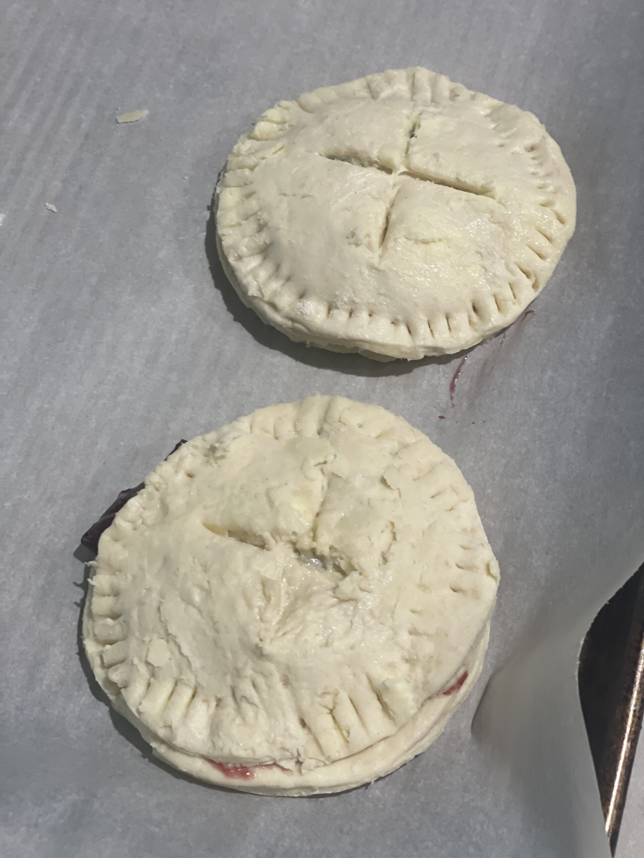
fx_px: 1290
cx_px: 322
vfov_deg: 36.8
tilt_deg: -63.2
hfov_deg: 28.0
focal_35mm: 52
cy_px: 429
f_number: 2
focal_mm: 6
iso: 125
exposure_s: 1/40
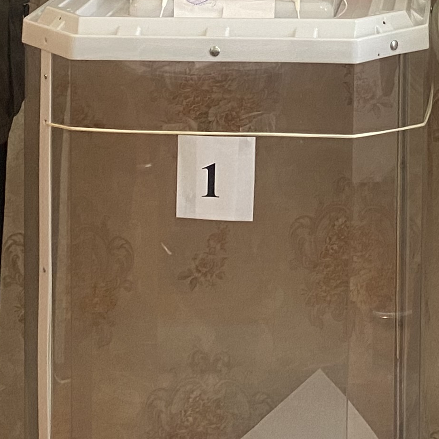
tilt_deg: -4.1
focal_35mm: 100
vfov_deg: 15.9
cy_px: -223
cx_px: 448
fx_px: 1435
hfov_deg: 17.0
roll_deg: -0.1
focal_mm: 4.25
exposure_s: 1/50
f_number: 1.8
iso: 80
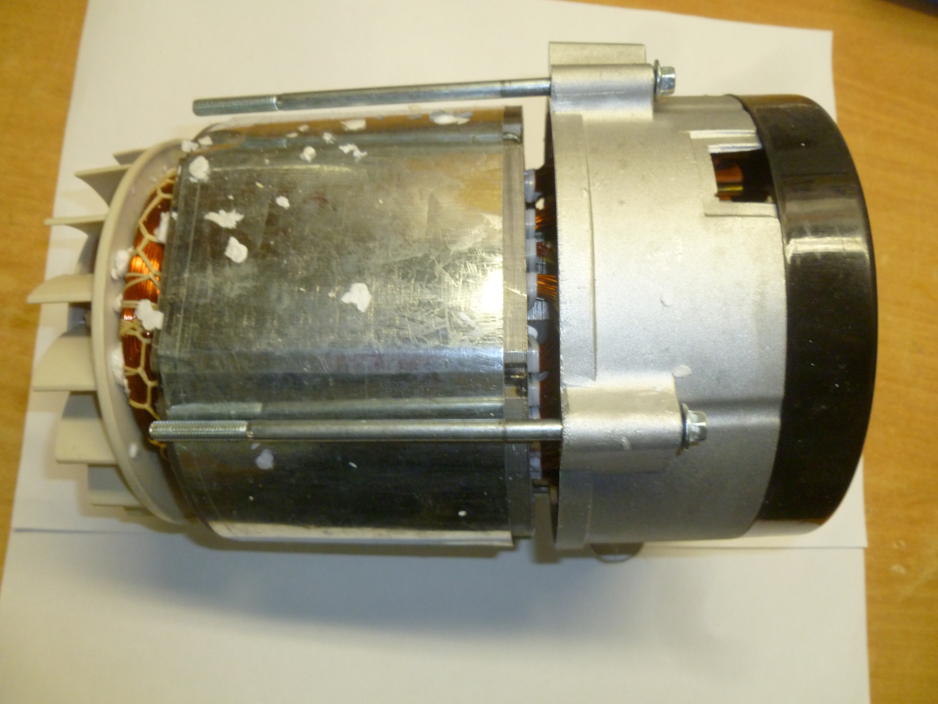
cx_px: 469
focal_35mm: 28
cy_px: 352
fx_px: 759
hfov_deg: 63.4
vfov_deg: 49.7
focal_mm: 5
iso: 250
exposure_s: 1/30
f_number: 3.3
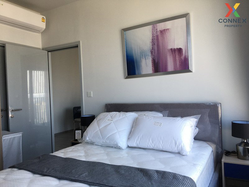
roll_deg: +2.4
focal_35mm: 29
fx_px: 209
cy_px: 94
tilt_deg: +0.2
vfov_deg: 48.2
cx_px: 124
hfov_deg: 61.7
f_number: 2.2
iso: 25
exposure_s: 1/127
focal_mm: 4.15
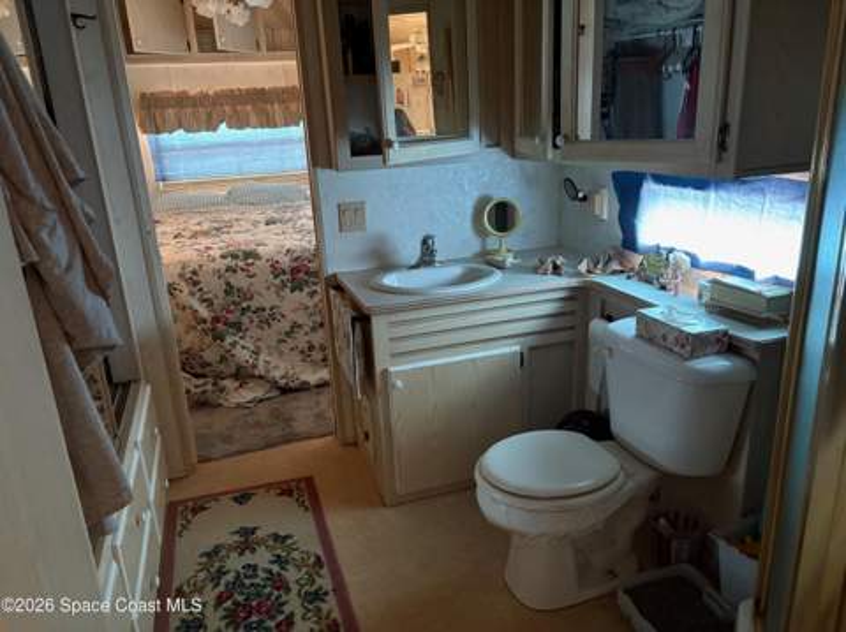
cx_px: 423
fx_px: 635
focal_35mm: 26
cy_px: 316
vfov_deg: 53.0
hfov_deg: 67.4
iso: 640
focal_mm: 5.96
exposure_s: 1/30
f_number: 1.6
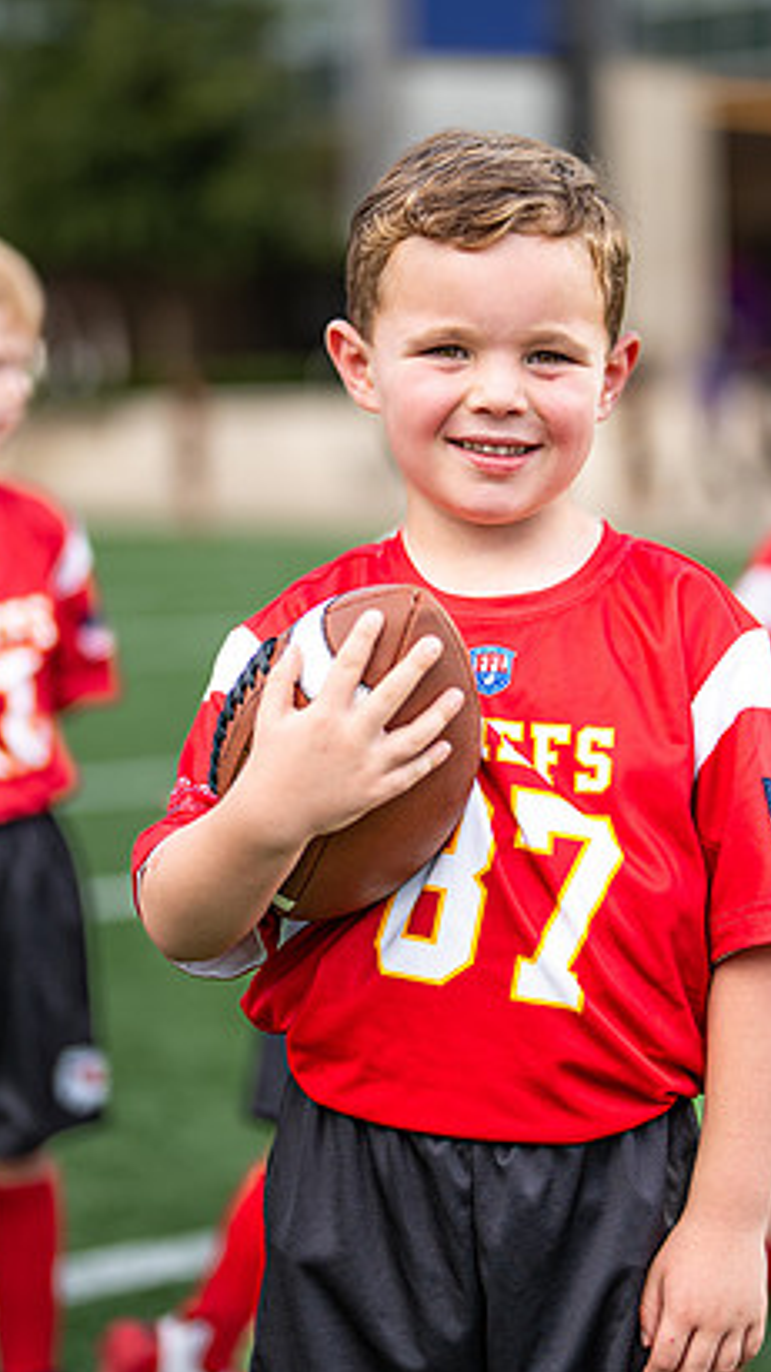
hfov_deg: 11.6
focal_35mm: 104
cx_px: 551
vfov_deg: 20.6
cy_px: 626
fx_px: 3782
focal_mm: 50
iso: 100
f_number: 1.2
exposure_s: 1/1600
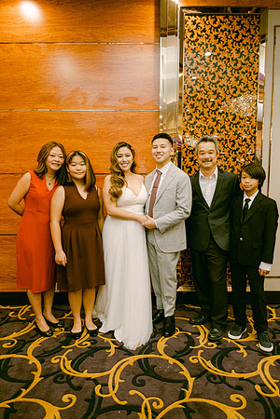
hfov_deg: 53.1
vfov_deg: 73.7
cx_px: 140
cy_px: 210
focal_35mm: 24
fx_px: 280
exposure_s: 1/125
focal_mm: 16
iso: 800
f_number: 2.8
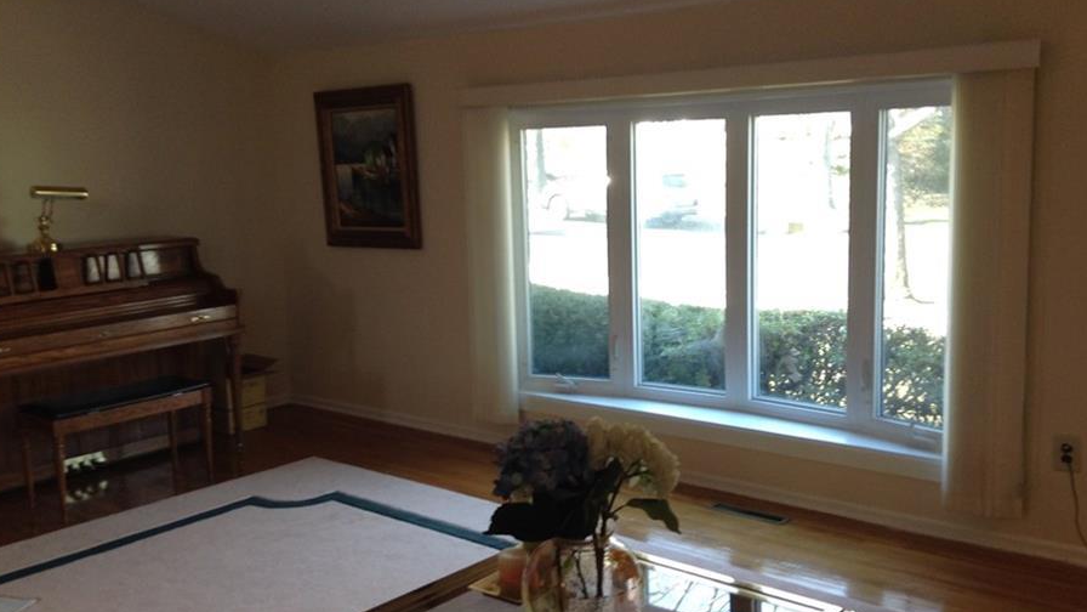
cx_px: 507
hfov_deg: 49.4
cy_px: 313
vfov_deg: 29.0
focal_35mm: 41
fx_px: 1182
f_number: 2.4
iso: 32
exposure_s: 1/24
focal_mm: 3.3
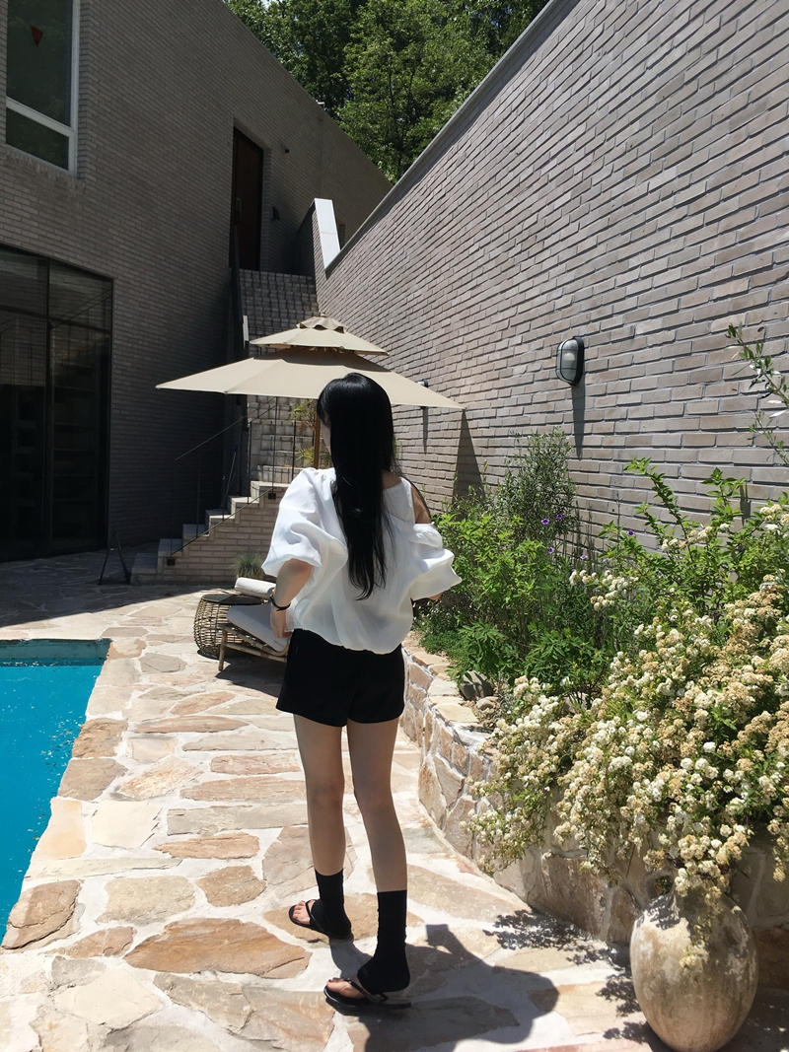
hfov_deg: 48.2
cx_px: 394
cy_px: 526
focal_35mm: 29
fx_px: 882
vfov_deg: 61.7
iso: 25
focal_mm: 4.15
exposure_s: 1/2564
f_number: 2.2
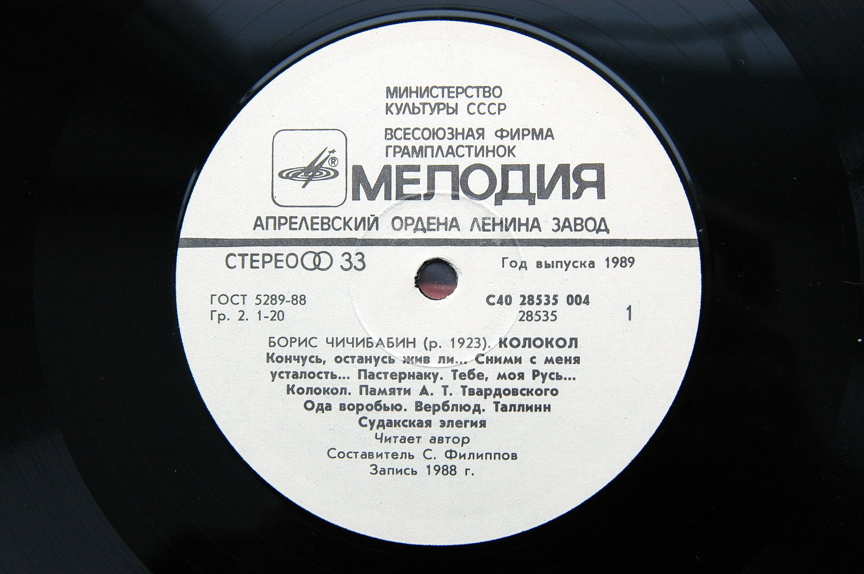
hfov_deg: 37.9
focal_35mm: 52
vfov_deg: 25.7
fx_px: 1259
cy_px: 287
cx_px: 432
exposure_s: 1/90
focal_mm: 35
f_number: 5
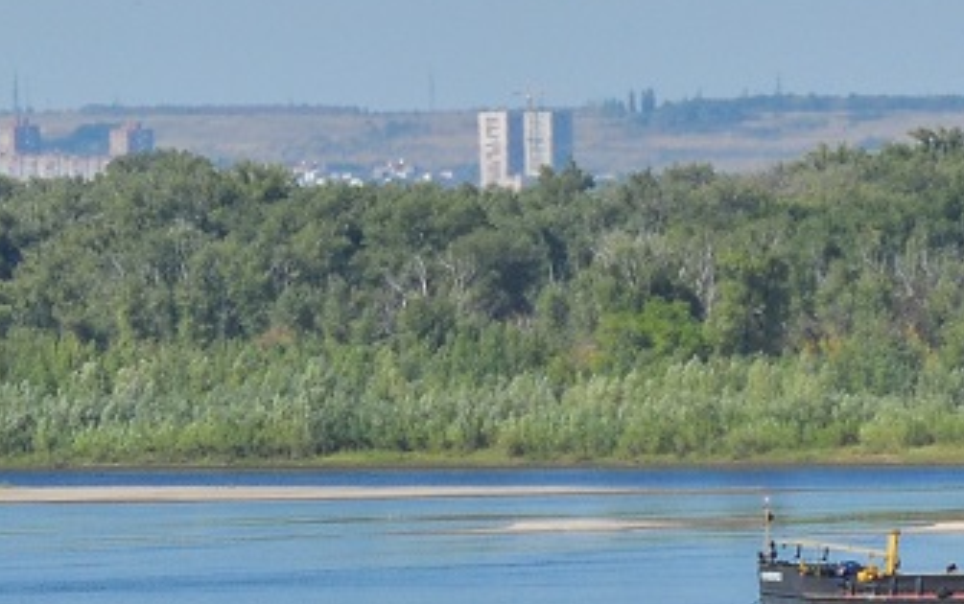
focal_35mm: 799
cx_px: 645
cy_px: 511
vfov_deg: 1.6
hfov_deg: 2.6
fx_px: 21008
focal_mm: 135
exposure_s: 1/1600
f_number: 5.6
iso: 200
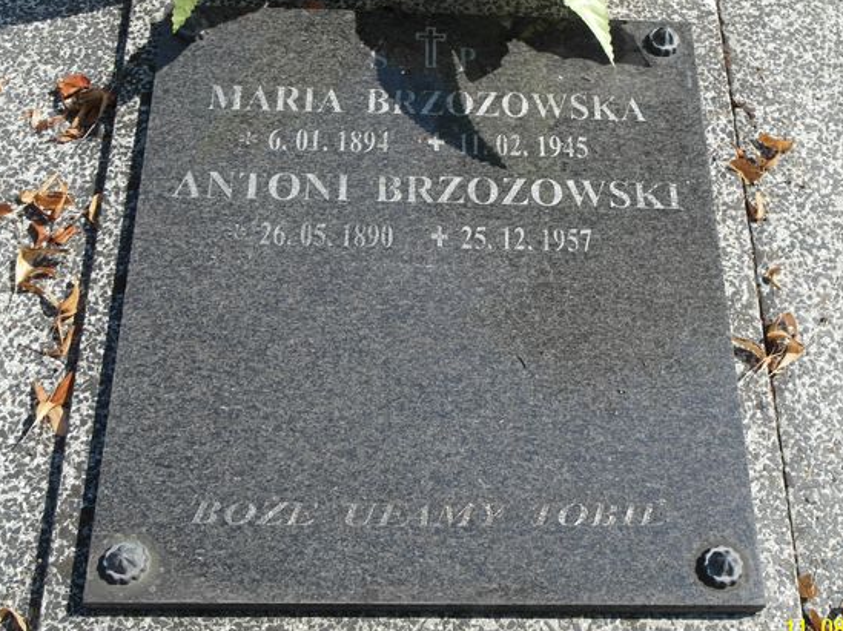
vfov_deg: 29.6
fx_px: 1193
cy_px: 338
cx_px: 485
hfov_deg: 38.8
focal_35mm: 49
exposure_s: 1/500
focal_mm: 9.1
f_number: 4.4
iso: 80
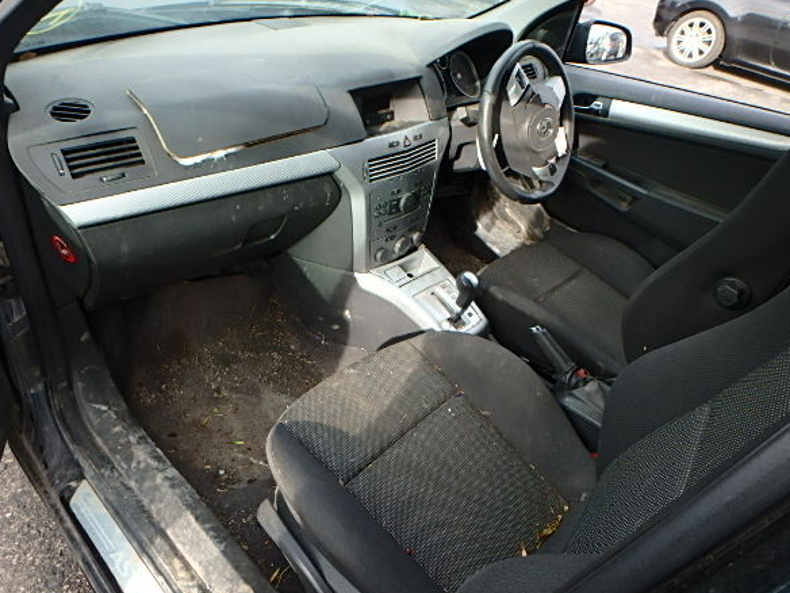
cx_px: 399
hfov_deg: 73.9
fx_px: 525
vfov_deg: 58.9
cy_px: 310
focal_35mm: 23
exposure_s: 1/160
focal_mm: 3.7
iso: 125
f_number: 3.5
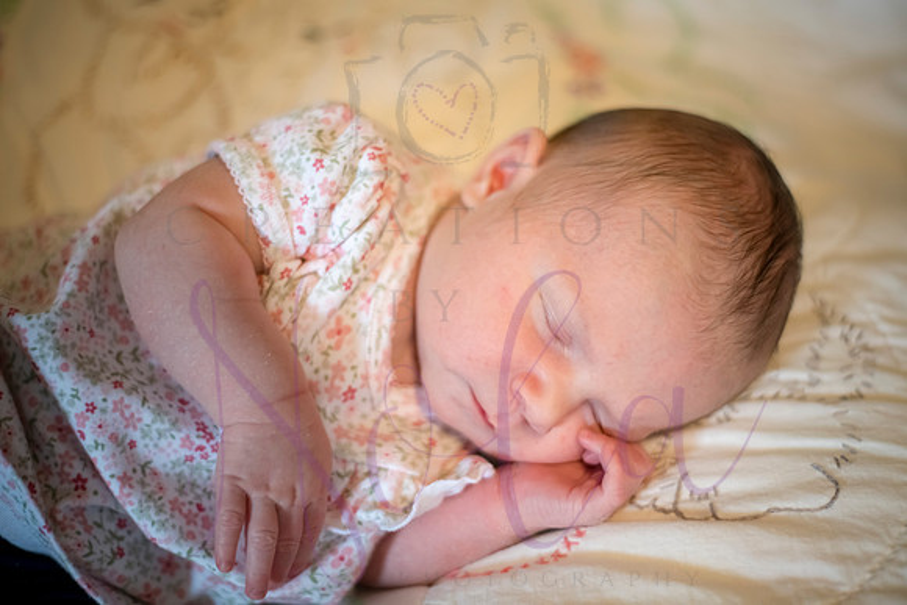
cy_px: 302
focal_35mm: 50
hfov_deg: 39.6
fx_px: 1260
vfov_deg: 27.0
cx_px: 454
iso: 800
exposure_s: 1/100
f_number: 2
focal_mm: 50
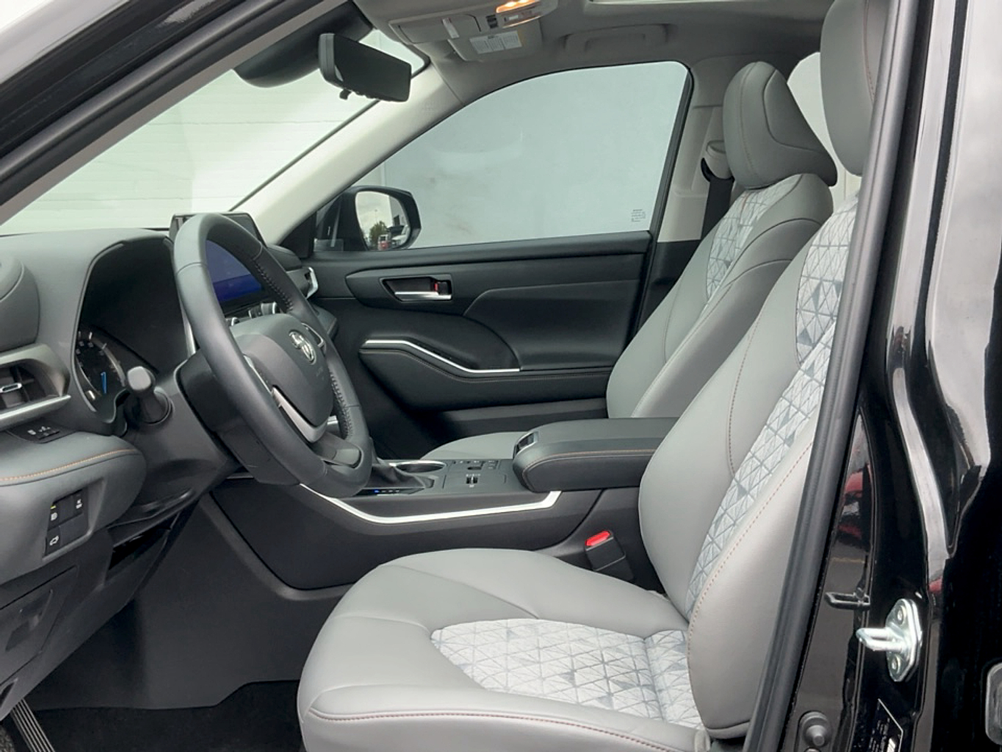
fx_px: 868
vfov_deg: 46.8
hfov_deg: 60.0
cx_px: 501
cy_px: 376
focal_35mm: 30
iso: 32
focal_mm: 3
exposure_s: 1/120
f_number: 1.8
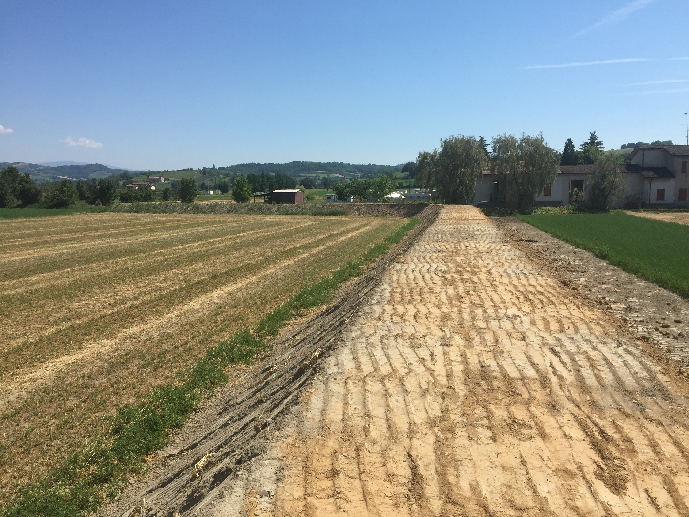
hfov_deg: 61.7
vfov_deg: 48.2
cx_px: 344
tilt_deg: -5.7
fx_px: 577
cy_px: 258
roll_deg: -0.8
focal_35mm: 29
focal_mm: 4.15
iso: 32
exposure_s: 1/2639
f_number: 2.2
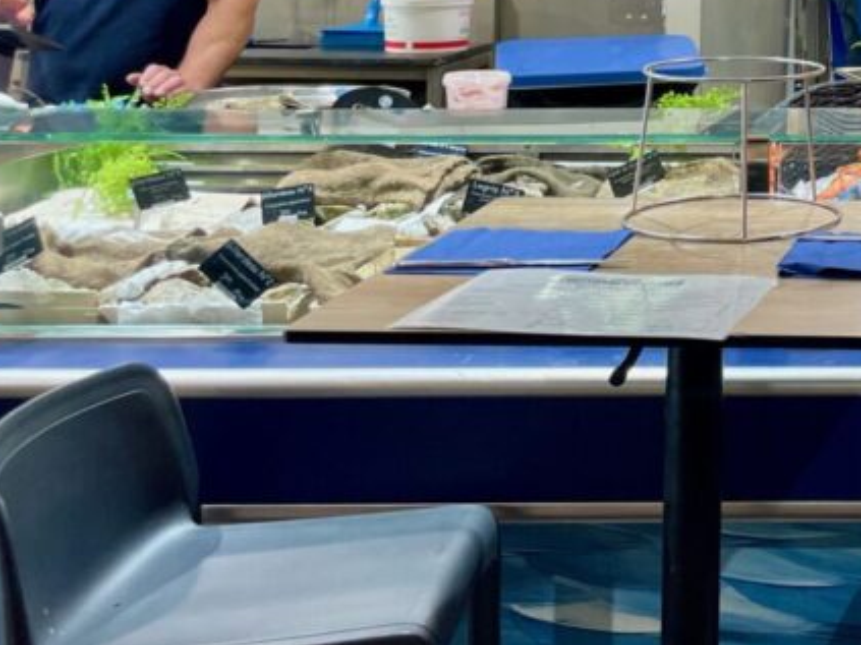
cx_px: 914
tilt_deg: -1.7
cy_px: -63
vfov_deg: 22.0
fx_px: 1567
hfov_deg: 28.3
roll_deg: -0.8
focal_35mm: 63
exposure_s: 1/100
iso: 100
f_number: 1.6
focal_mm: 4.2
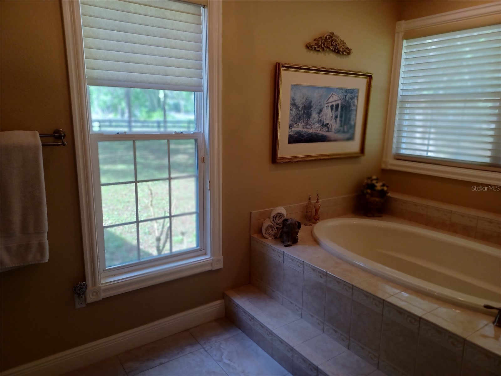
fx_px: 362
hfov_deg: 69.4
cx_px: 250
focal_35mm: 25
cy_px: 188
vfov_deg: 54.9
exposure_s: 1/60
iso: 160
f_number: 1.8
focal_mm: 4.6
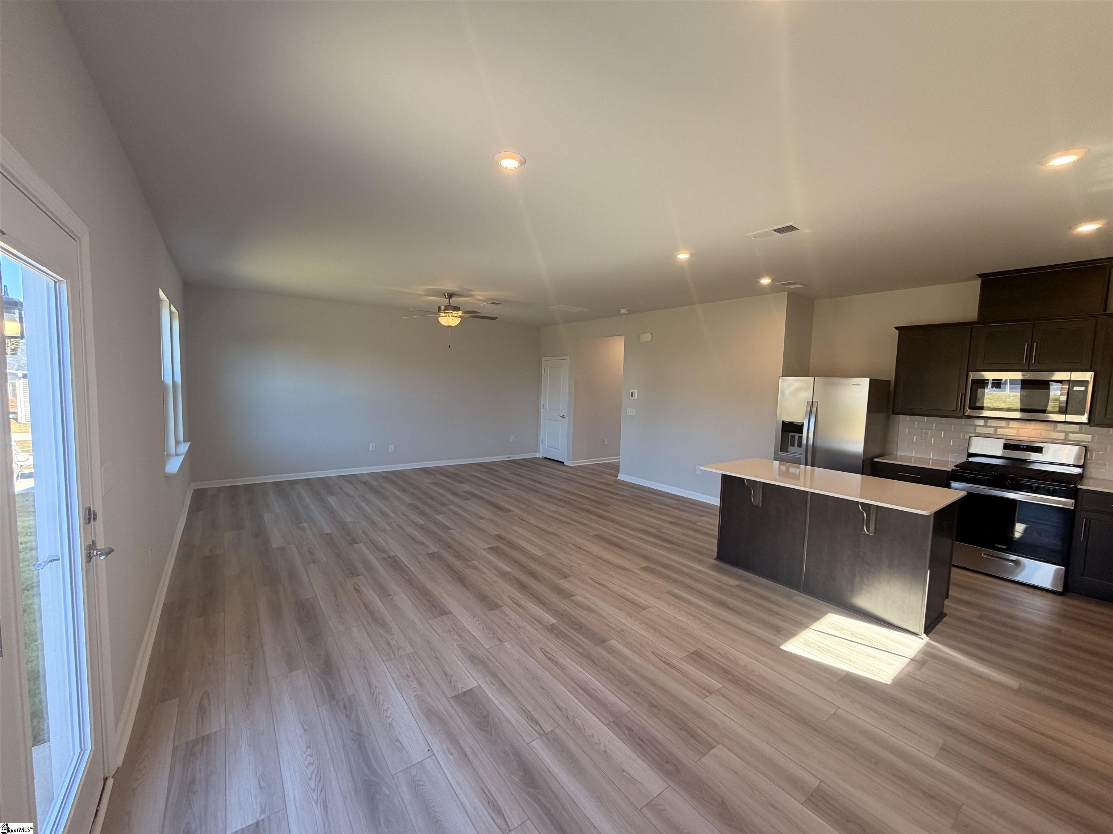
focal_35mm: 14
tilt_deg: -4.1
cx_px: 556
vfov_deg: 85.7
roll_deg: -1.3
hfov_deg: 102.1
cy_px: 417
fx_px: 450
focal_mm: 2.22
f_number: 2.2
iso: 125
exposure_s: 1/120
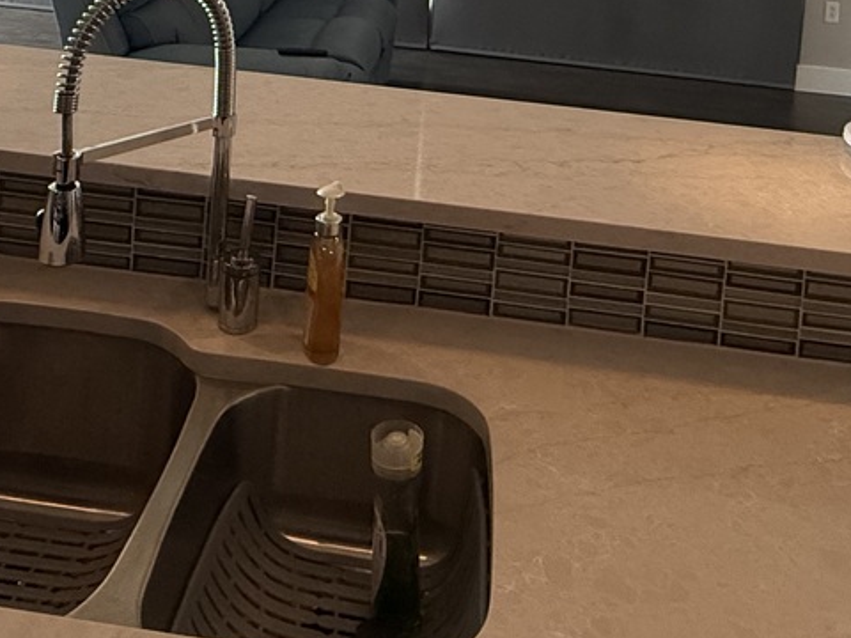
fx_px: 1033
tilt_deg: -1.2
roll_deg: -5.2
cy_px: -202
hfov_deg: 44.8
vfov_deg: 28.1
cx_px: 402
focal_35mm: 42
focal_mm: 2.22
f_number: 2.2
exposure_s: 1/120
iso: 320
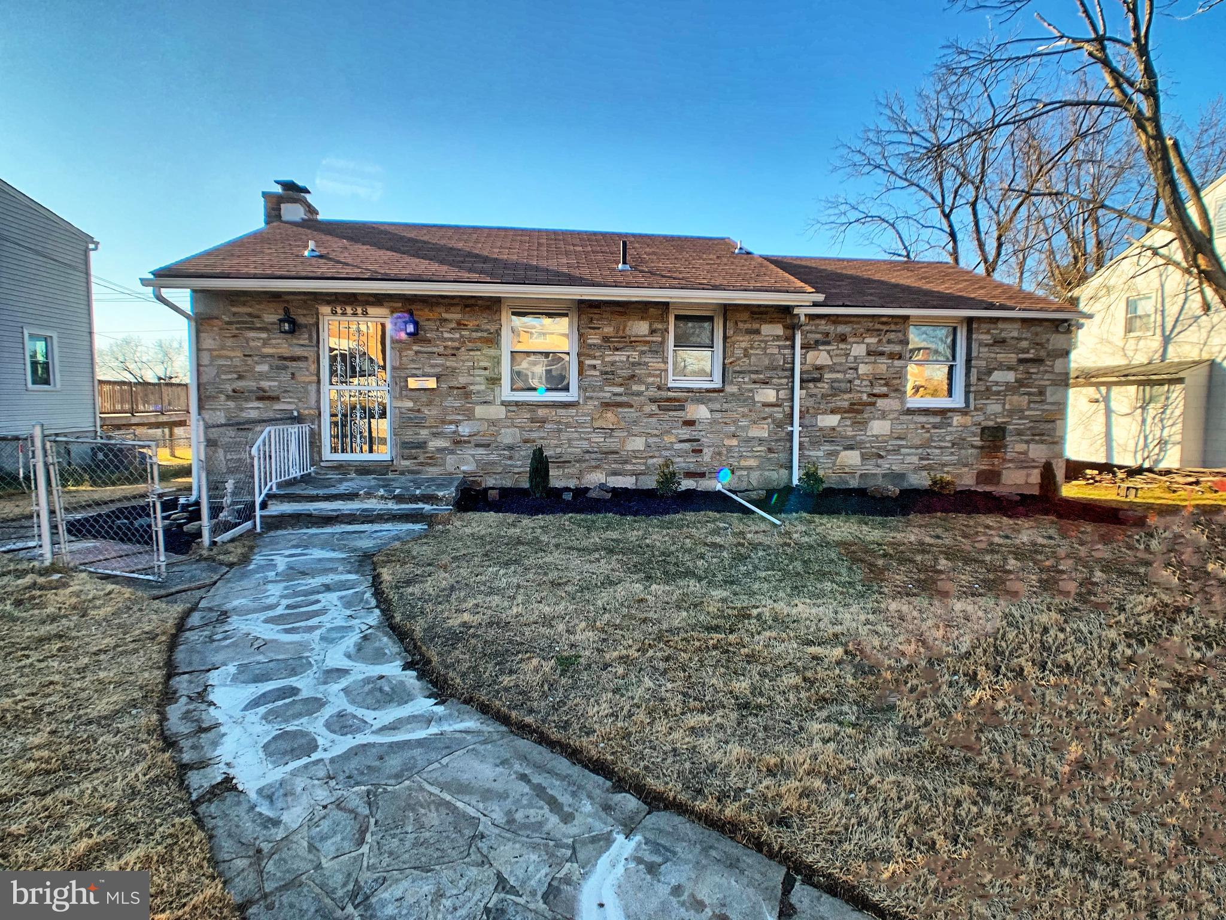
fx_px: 921
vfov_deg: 53.1
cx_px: 613
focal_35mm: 26
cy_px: 460
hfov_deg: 67.3
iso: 25
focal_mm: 4.3
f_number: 1.8
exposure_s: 1/829
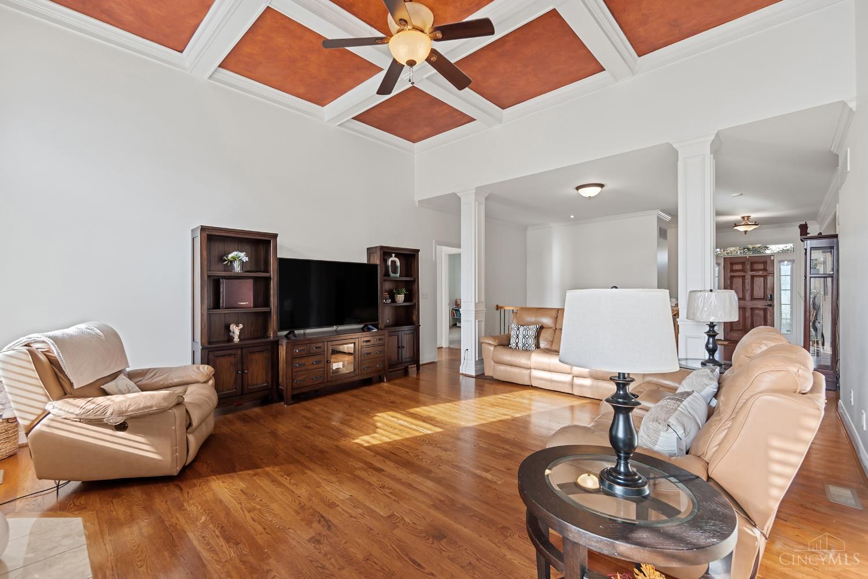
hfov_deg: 100.4
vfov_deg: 77.3
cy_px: 290
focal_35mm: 15
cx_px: 434
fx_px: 362
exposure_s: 1/30
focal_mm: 10
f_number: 4
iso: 500
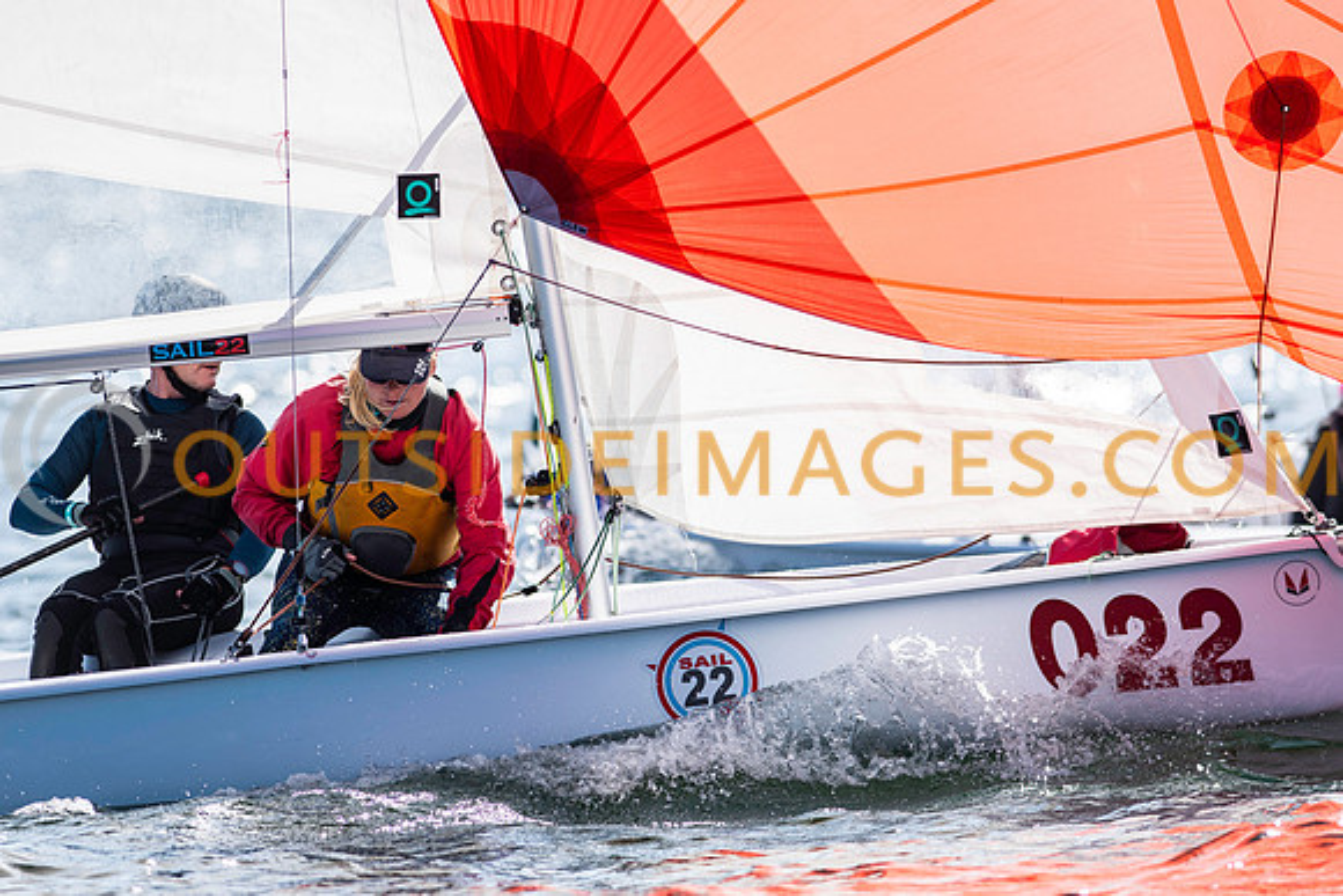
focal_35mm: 450
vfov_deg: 3.1
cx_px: 672
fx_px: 16791
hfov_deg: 4.6
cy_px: 448
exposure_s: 1/3200
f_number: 5
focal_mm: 300
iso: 200
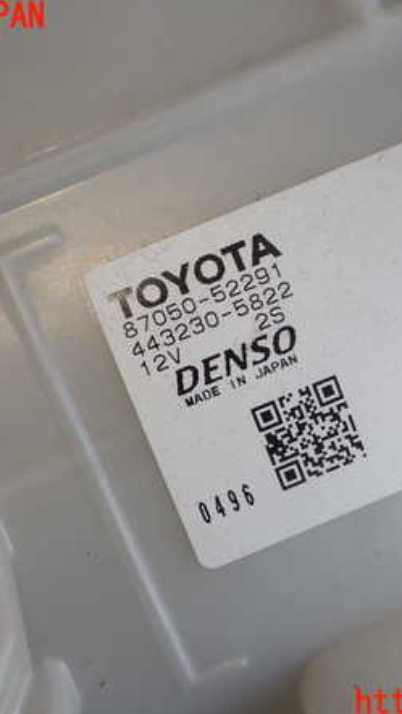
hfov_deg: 18.5
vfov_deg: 32.3
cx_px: 236
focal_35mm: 65
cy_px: 360
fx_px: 1230
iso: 100
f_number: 4
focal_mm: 7.84
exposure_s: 1/80
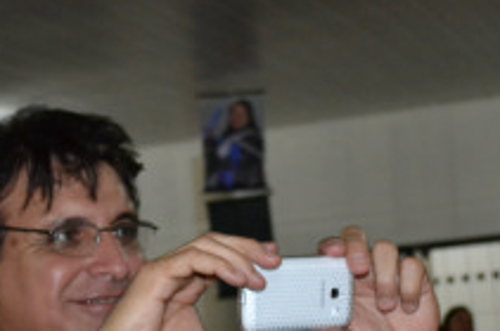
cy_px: 287
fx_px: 1581
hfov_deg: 17.9
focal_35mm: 114
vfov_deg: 11.9
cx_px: 180
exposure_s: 1/60
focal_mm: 32
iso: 3200
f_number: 4.8
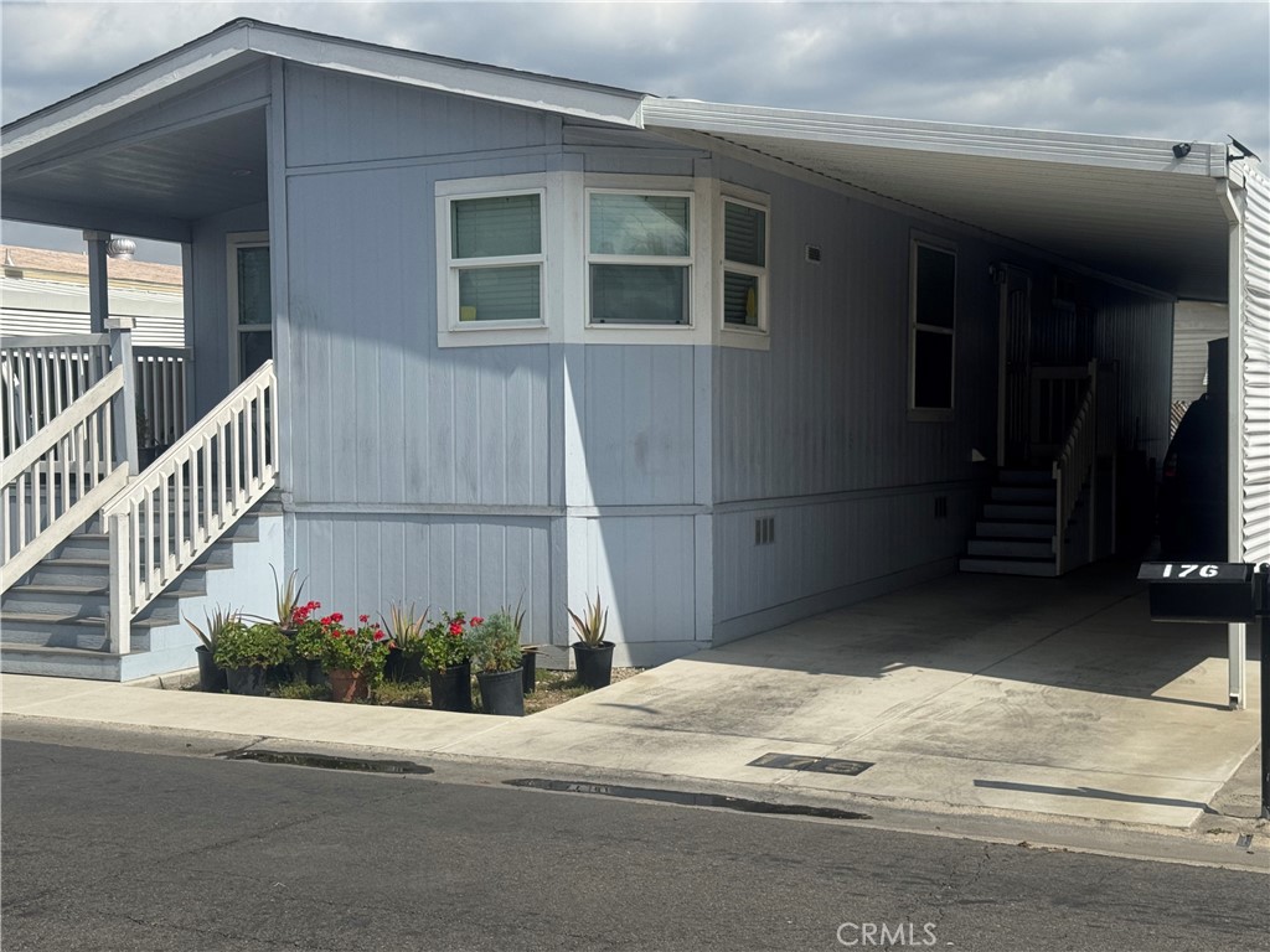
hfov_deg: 39.7
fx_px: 1761
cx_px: 635
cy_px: 476
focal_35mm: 48
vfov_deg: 30.3
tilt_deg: -2.4
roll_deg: -0.6
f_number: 1.78
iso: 64
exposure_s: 1/7092
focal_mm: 6.76
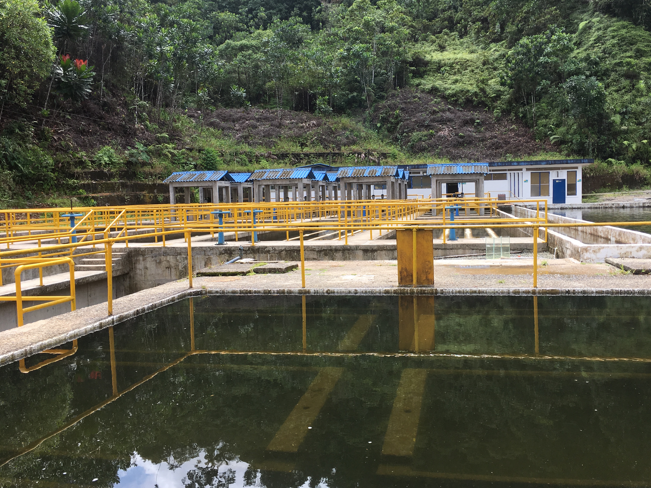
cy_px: 228
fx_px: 621
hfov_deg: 55.2
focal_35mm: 33
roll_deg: +0.9
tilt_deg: -3.7
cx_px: 369
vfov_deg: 42.9
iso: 25
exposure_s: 1/785
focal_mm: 4.15
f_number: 2.2
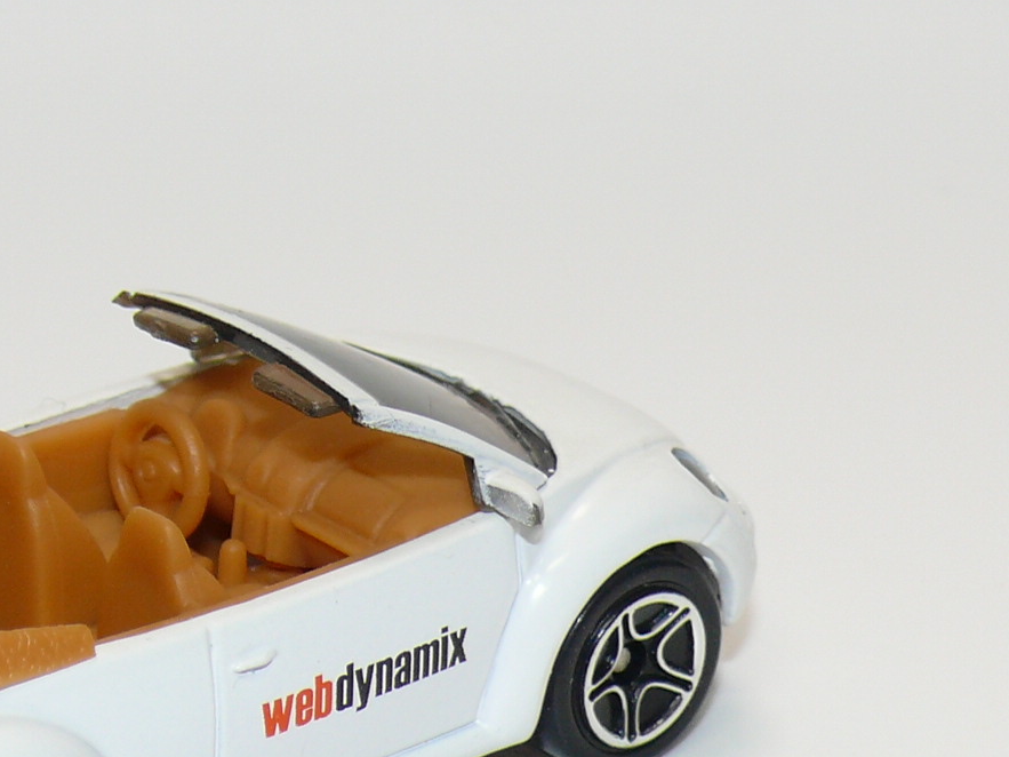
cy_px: 584
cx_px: 121
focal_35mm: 203
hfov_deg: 9.7
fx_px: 5916
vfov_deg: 7.3
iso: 100
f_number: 4
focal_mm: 14.2
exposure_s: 1/30
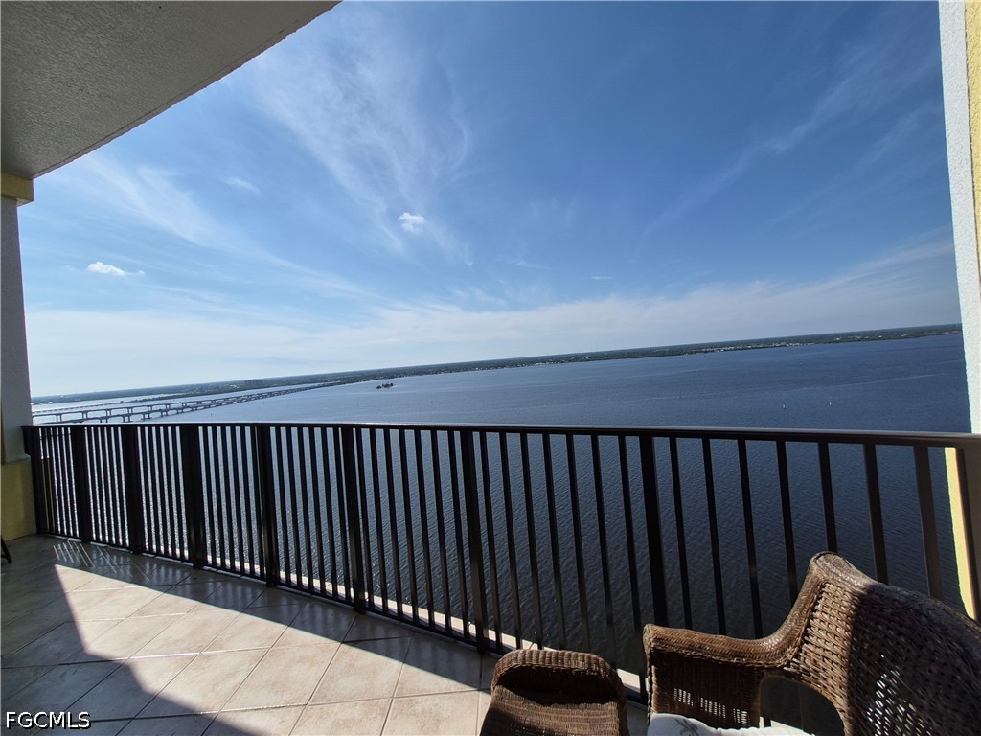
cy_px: 368
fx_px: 368
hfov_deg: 106.2
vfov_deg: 89.9
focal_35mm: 13
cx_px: 490
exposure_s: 1/3848
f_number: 2.2
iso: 40
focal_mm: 1.74
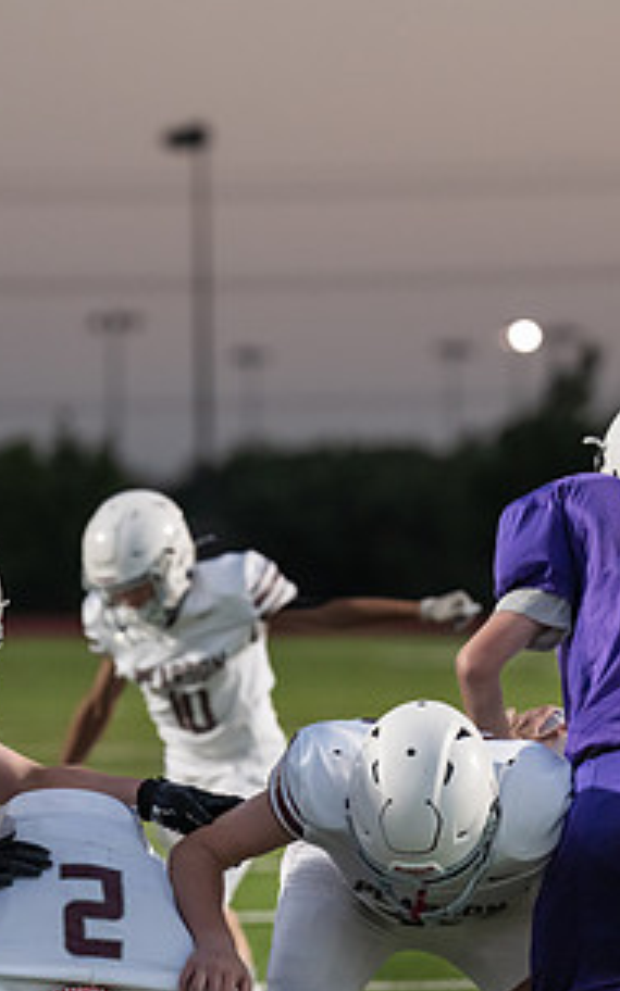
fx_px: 8246
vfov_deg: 6.9
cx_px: 351
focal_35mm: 305
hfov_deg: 4.3
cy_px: 579
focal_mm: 143
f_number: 2.8
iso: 3200
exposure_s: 1/1250
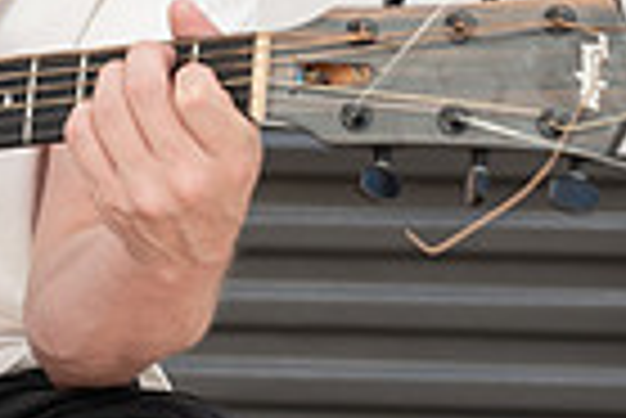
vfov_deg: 6.1
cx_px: -110
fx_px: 3882
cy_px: -273
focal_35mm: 223
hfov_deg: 9.1
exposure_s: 1/250
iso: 100
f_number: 4
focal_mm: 52
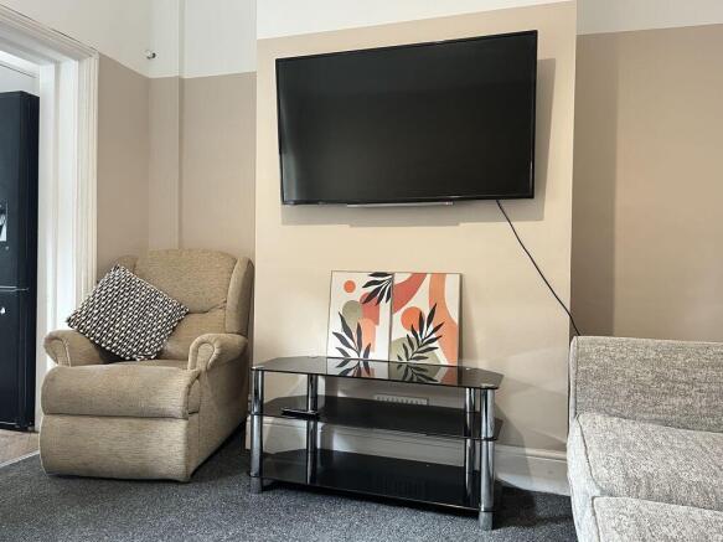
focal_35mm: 26
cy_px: 271
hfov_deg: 67.3
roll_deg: -0.8
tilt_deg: -1.6
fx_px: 543
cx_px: 362
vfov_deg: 53.0
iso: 320
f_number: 1.6
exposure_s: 1/50
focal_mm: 5.1
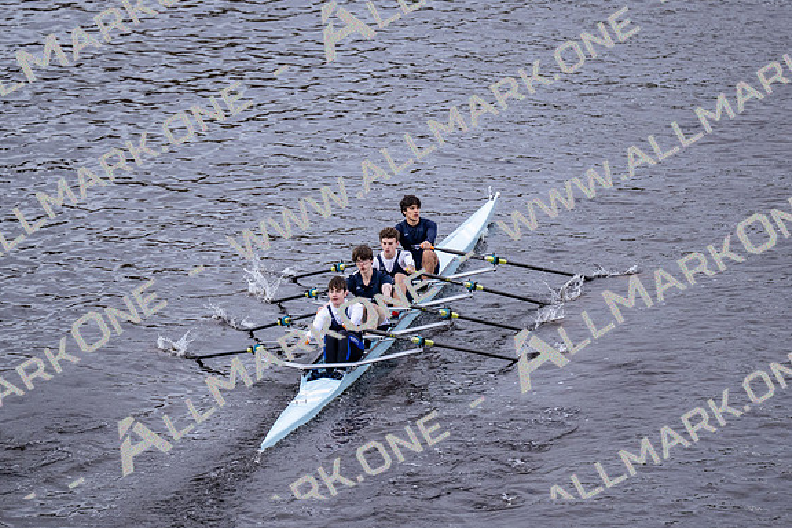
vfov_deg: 4.6
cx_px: 396
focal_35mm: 302
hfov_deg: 6.8
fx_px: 6643
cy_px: 264
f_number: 2.8
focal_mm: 200
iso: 800
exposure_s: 1/2000
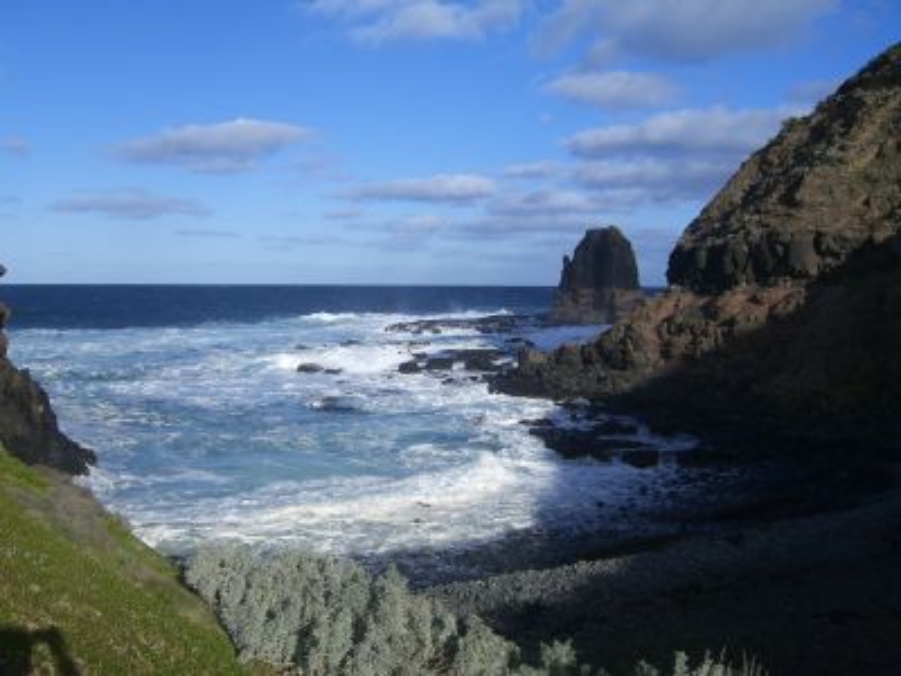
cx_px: 450
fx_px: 989
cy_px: 338
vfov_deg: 37.7
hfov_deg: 49.0
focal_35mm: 38
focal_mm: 7.9
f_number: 8
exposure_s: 1/320
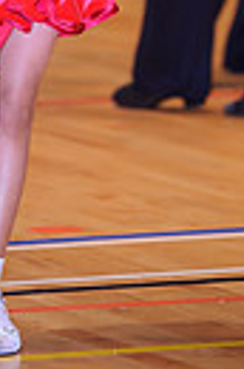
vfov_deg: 3.4
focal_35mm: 606
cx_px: 47
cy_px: -142
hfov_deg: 2.3
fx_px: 6194
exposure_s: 1/250
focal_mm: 175
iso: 800
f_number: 3.2
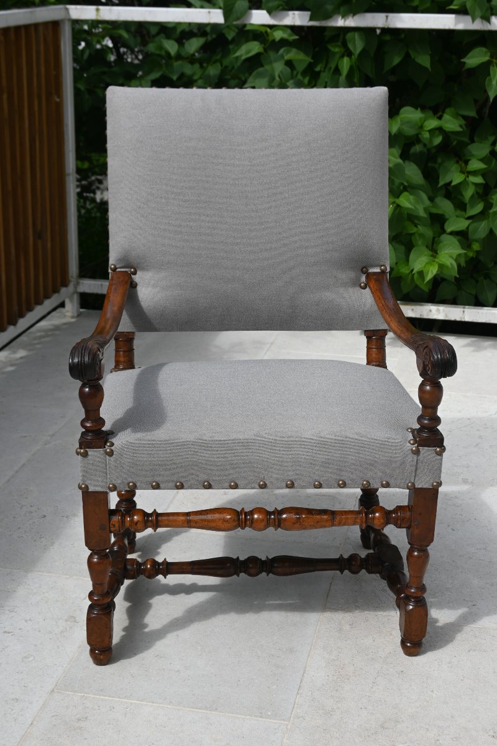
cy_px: 373
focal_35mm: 52
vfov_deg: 37.9
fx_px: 1087
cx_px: 248
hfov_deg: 25.8
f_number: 7.1
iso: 100
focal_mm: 35
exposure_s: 1/400
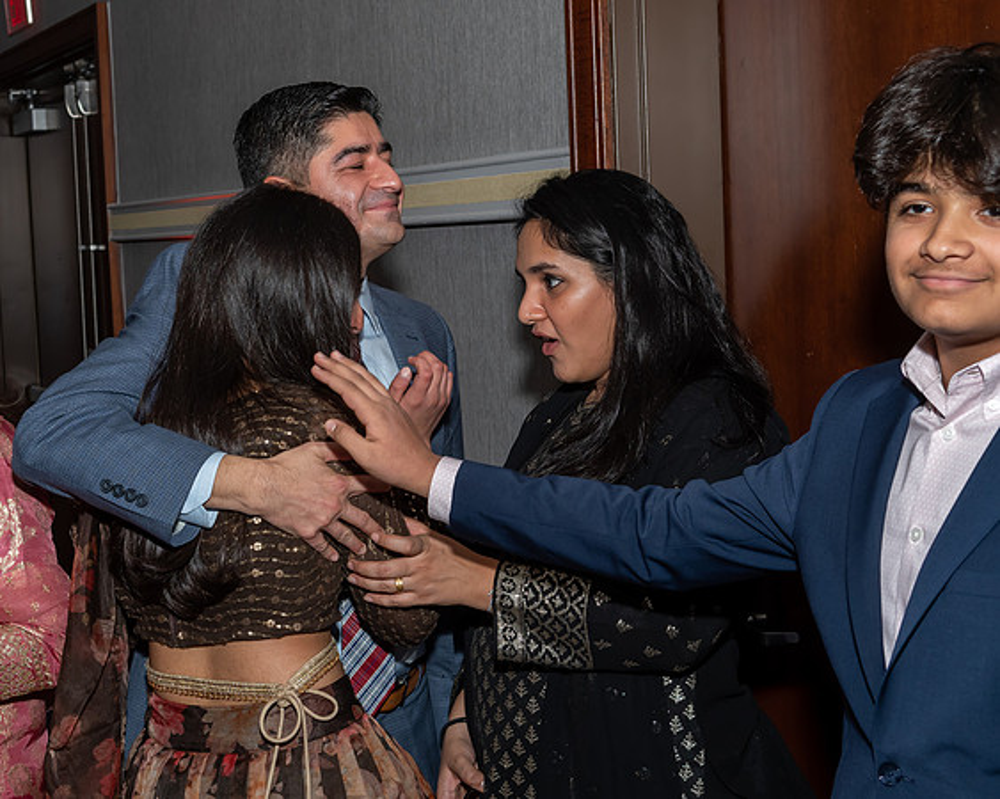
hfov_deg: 28.9
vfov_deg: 23.5
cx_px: 320
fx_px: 1925
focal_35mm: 65
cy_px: 400
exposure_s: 1/250
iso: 500
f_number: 6.3
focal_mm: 34
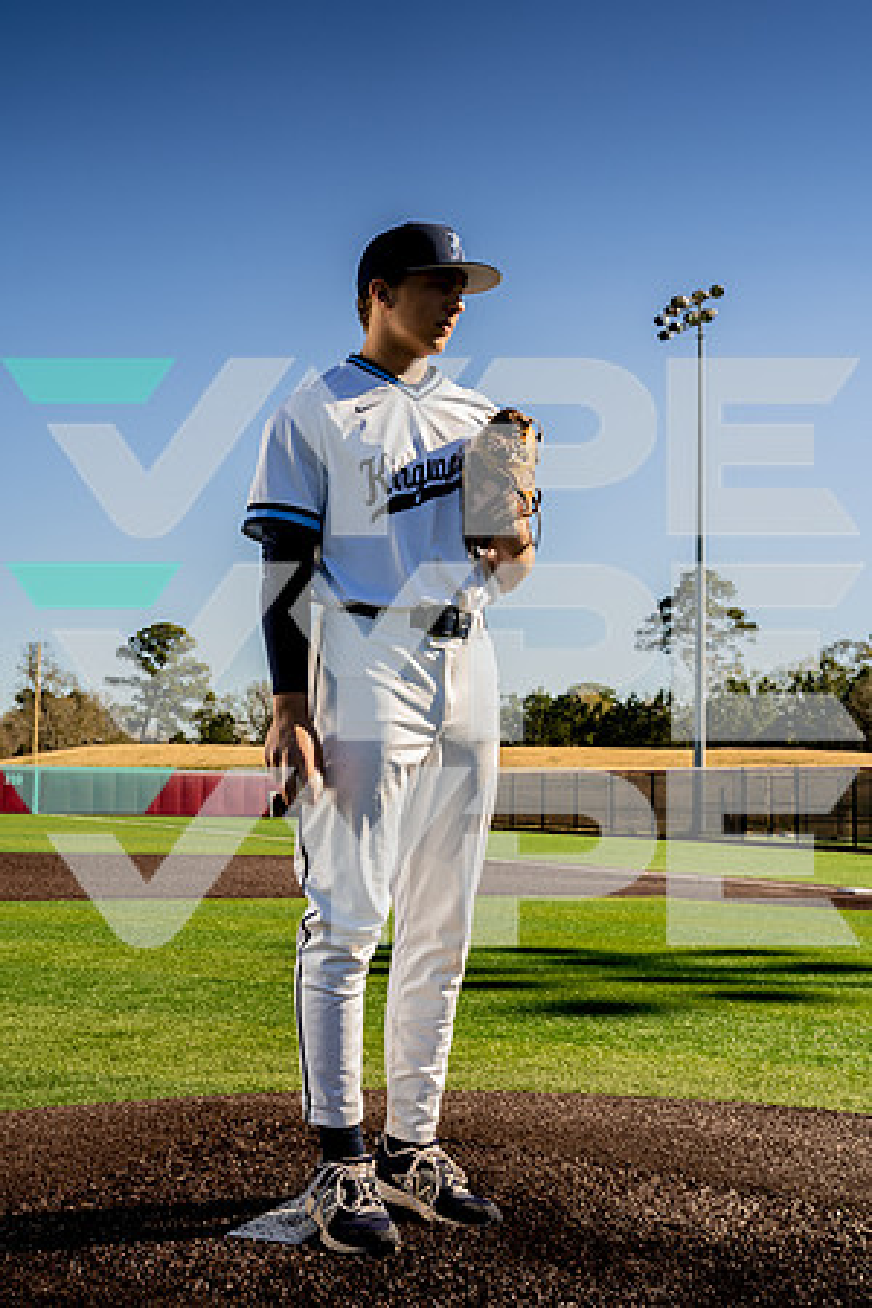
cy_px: 654
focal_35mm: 43
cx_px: 436
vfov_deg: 45.4
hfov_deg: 31.2
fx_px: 1562
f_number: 9
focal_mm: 43
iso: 160
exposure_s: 1/250
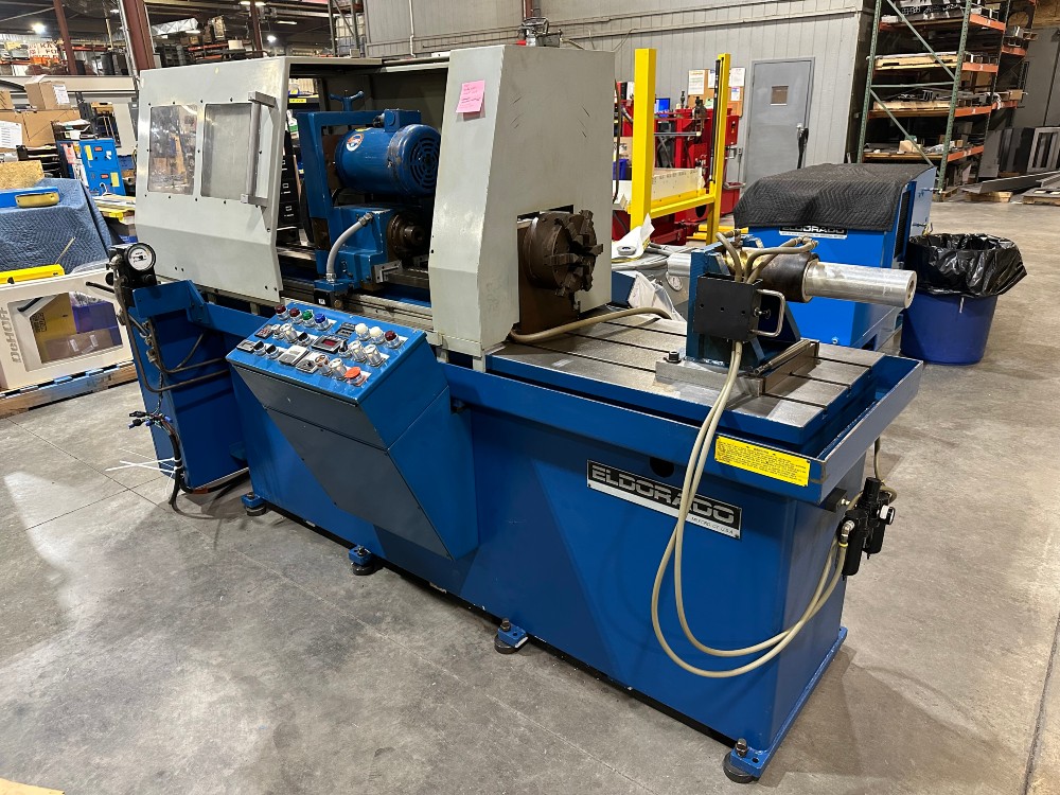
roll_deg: +1.4
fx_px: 735
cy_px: 398
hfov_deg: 71.6
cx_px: 530
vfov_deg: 56.8
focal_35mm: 24
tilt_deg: -21.3
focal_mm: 6.86
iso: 400
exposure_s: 1/60
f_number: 1.78
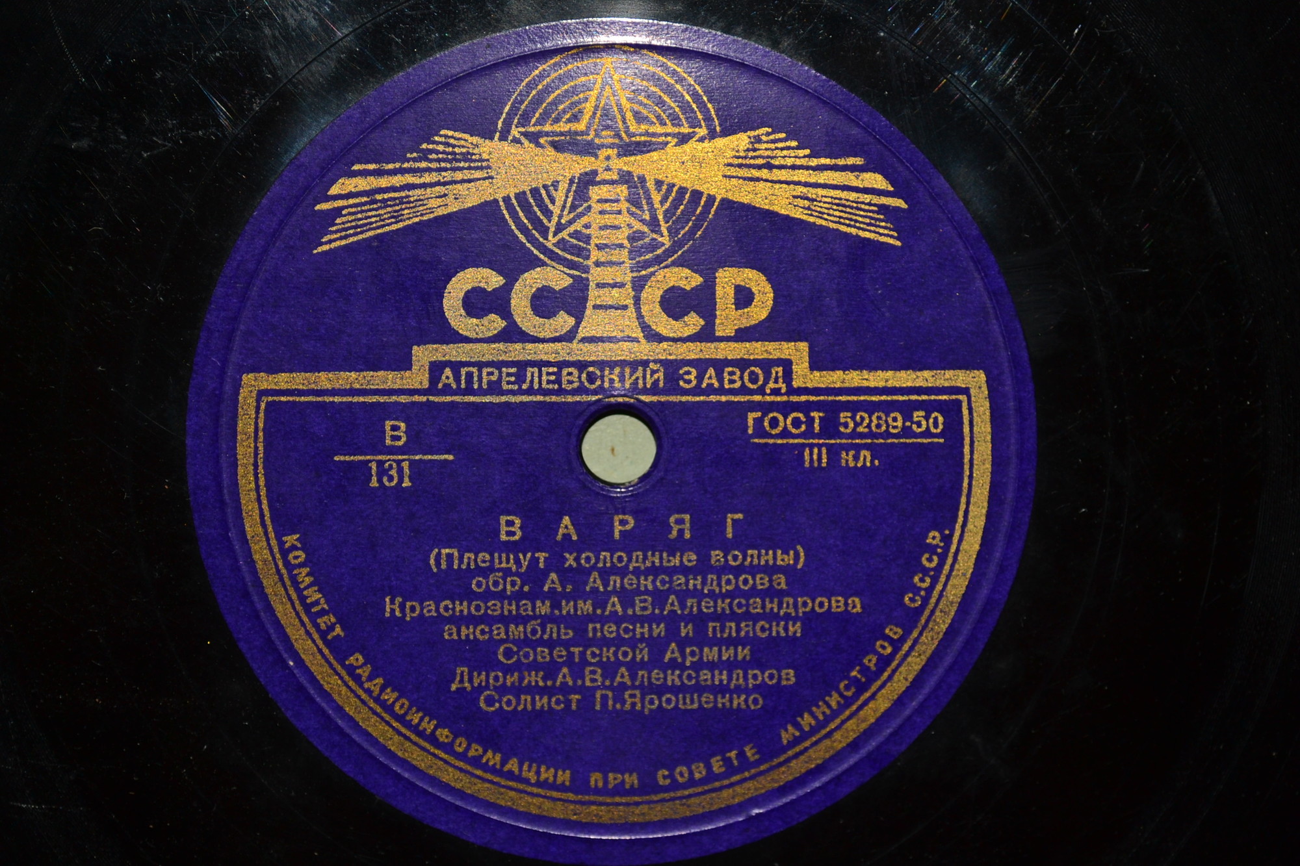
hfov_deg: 24.6
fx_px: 2979
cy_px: 433
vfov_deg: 16.6
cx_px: 650
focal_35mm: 82
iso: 100
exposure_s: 1/200
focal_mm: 55
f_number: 5.6
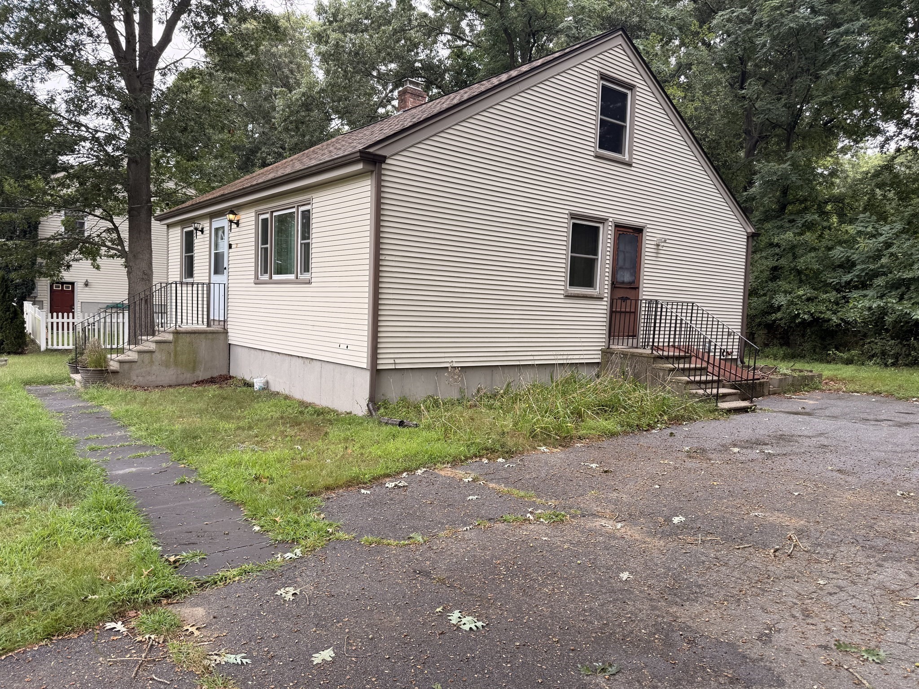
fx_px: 637
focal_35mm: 24
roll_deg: -2.5
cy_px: 344
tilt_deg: -3.1
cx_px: 460
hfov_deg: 71.6
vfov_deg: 56.8
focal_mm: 6.76
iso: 64
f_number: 1.78
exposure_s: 1/235
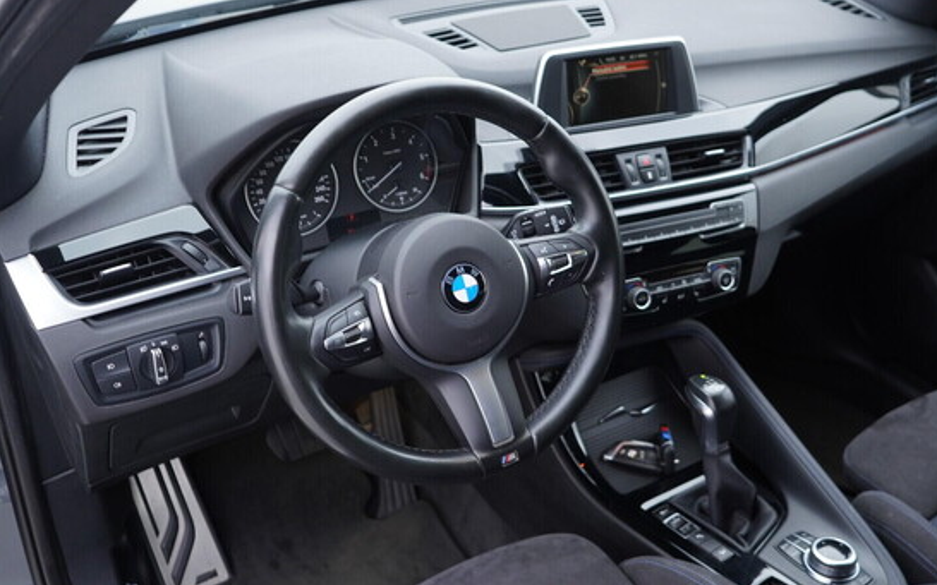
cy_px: 284
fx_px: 945
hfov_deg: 52.8
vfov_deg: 34.4
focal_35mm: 37
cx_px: 470
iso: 250
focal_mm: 24
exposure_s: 1/40
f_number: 2.8
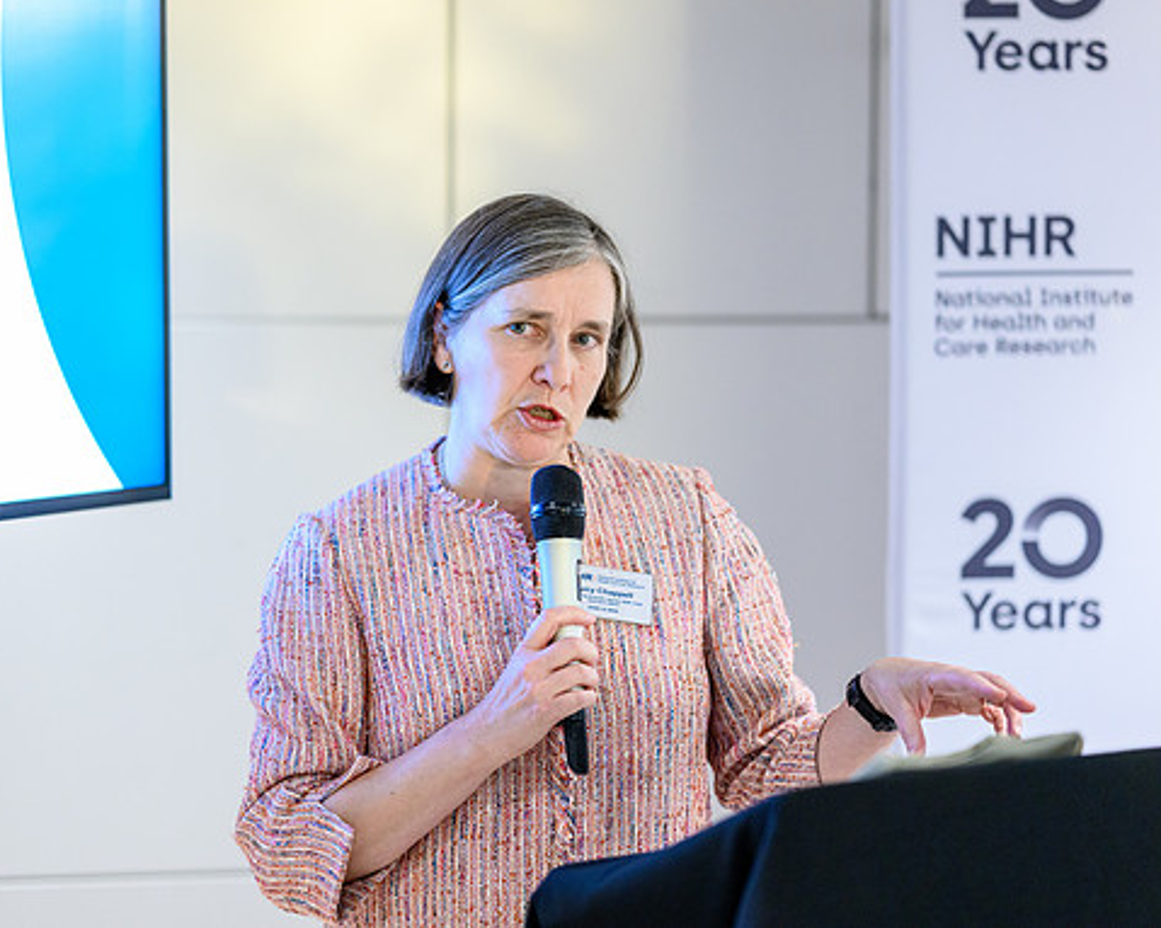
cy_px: 462
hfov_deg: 19.8
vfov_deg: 15.9
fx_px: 3332
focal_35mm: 97
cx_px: 531
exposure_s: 1/400
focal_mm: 85
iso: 4000
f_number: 1.8
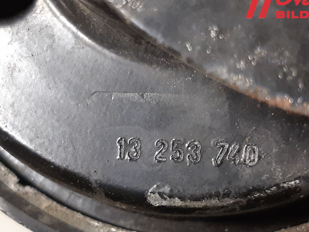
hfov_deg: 47.9
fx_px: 348
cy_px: 154
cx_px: 153
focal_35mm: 39
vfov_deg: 36.5
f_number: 1.7
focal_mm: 3.93
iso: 250
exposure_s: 1/33
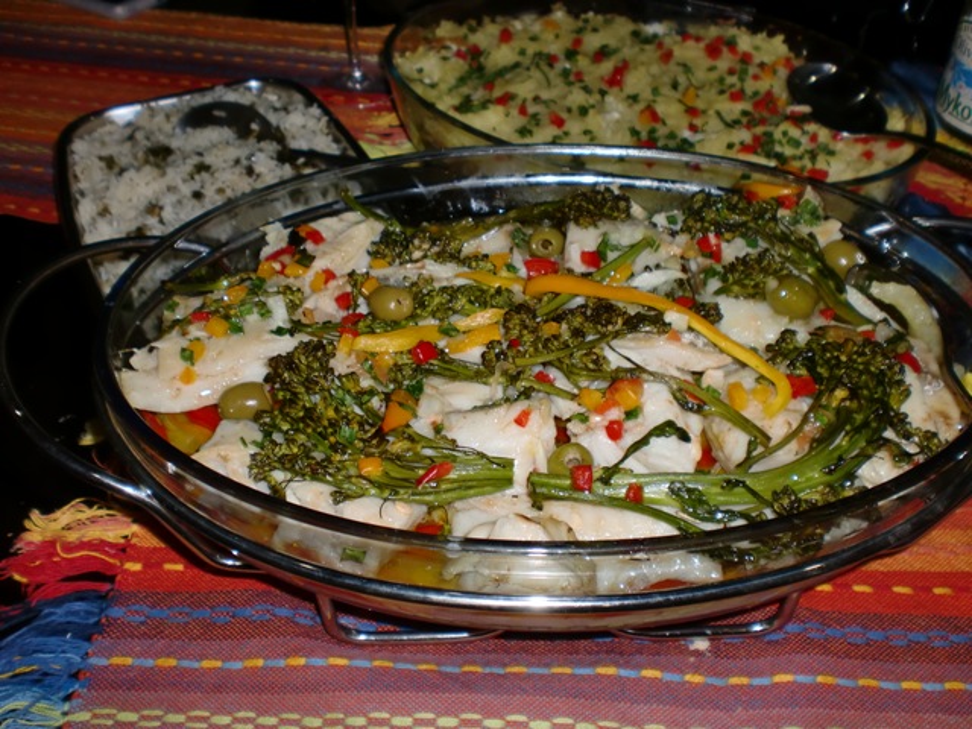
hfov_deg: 52.6
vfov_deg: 40.7
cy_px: 364
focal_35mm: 35
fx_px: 983
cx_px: 486
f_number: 3.1
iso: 64
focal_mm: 6.3
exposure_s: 1/40
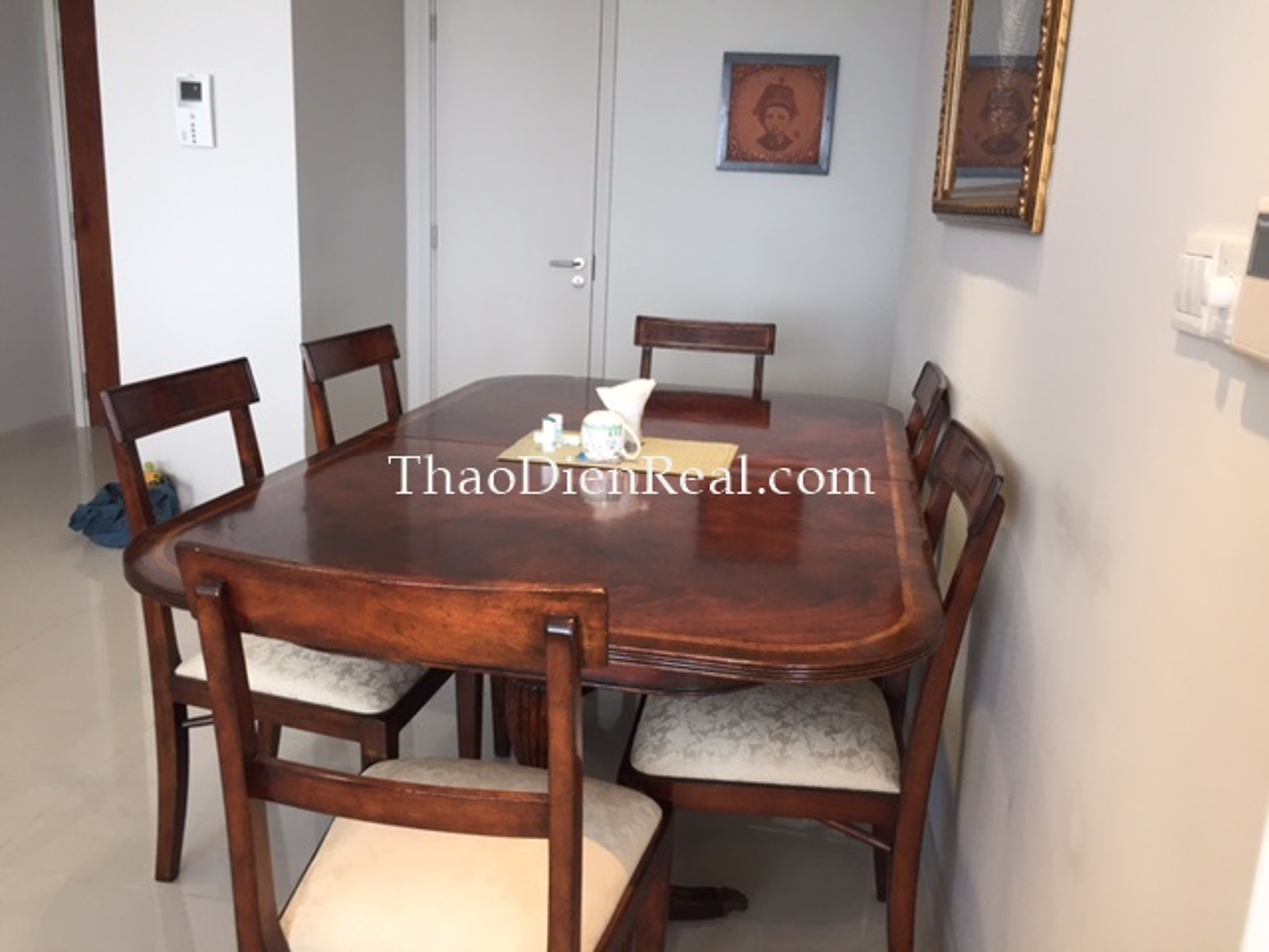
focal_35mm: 29
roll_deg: -2.4
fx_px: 1063
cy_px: 476
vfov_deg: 48.2
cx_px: 634
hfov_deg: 61.7
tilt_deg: -14.2
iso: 40
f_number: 2.2
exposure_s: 1/30
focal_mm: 4.15
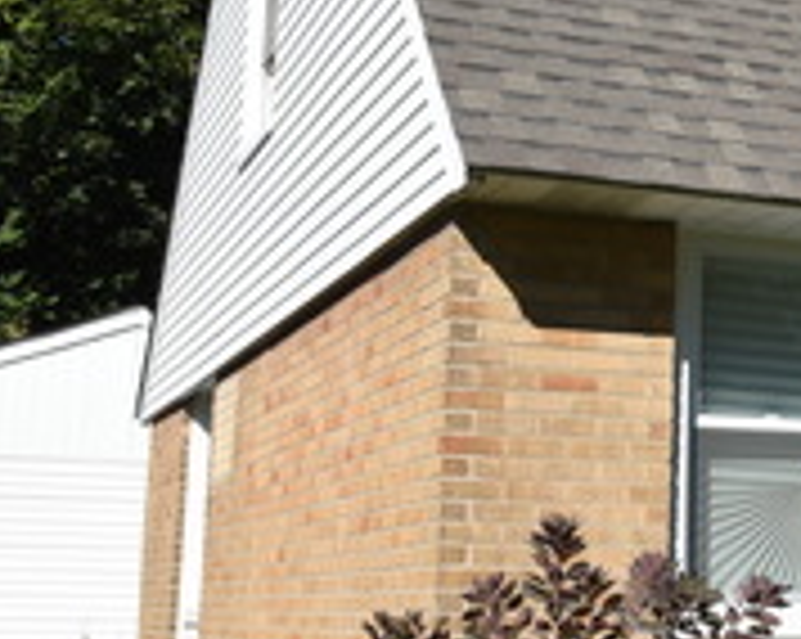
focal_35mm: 81
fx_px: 1918
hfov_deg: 21.1
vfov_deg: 18.9
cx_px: 1076
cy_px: 227
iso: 400
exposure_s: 1/500
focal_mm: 24
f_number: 11
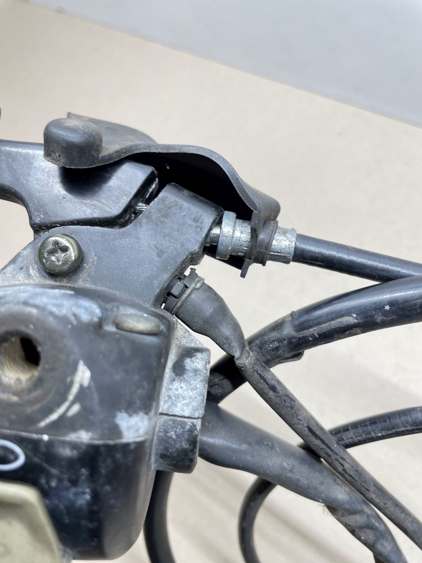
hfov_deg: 53.1
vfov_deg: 67.3
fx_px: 423
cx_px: 211
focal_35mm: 26
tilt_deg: -62.0
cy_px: 282
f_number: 1.6
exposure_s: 1/50
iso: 80
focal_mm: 4.2
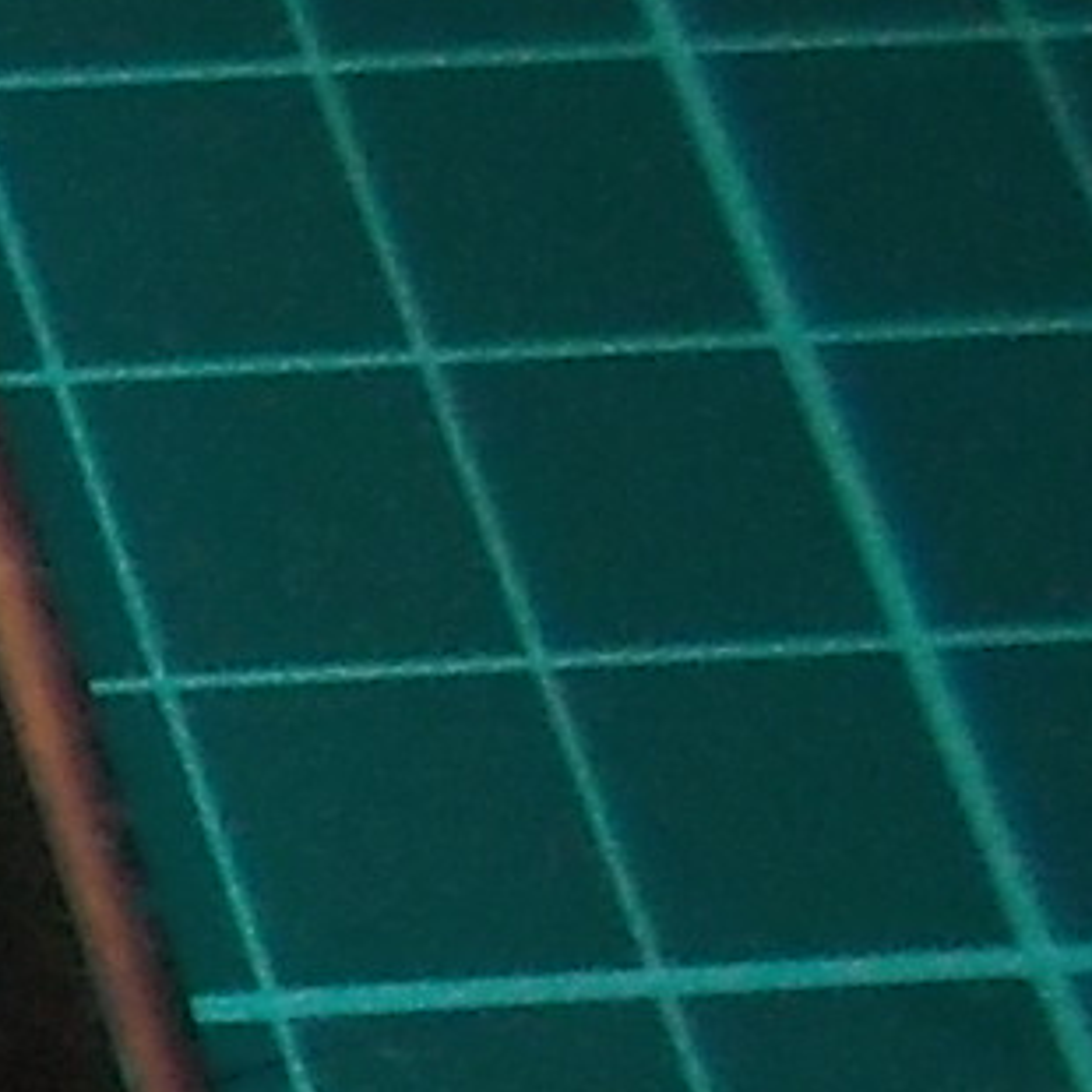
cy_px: 1765
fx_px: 6710
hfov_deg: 7.4
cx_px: -2839
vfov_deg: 9.0
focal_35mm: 188
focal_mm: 4.1
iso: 200
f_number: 3.3
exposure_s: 1/30
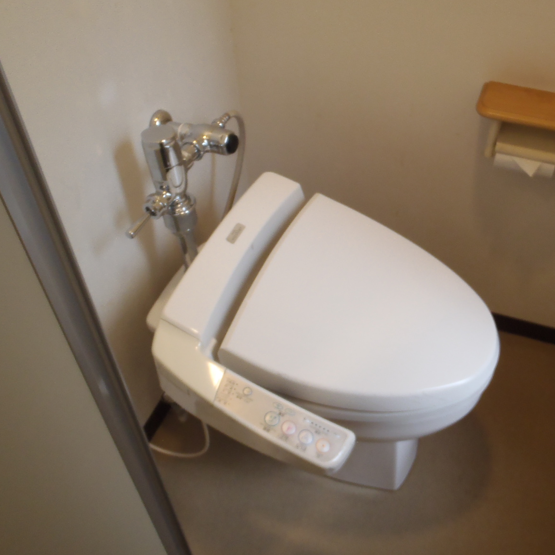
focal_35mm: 34
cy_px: 277
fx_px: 617
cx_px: 353
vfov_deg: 48.5
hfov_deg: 47.9
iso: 200
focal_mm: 5
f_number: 3.5
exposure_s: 1/30
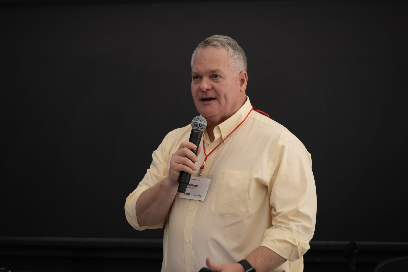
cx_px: 204
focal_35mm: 125
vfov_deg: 11.0
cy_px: 136
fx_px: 1417
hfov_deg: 16.4
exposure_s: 1/200
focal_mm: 125
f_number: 2.8
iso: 800
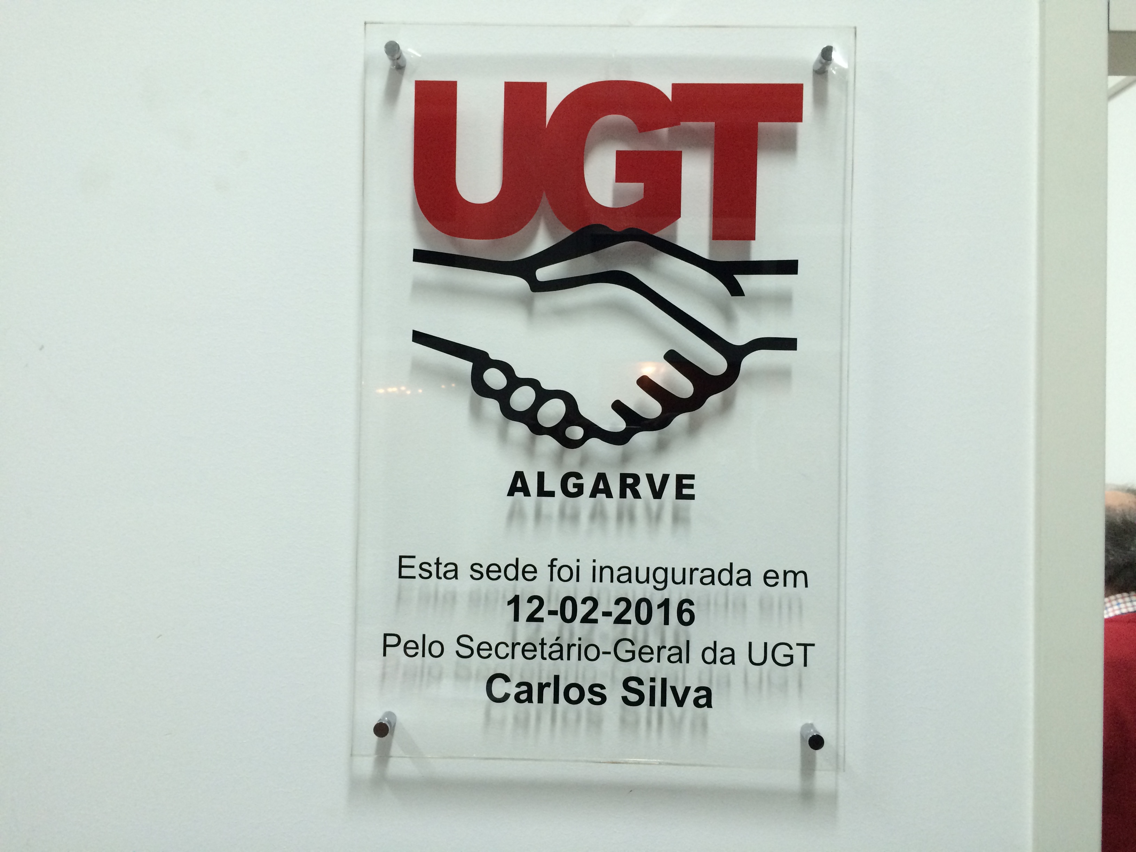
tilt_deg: -0.9
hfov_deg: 61.7
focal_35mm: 29
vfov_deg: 48.2
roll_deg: -0.5
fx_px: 952
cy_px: 426
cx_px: 568
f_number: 2.2
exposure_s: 1/33
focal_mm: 4.15
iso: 200
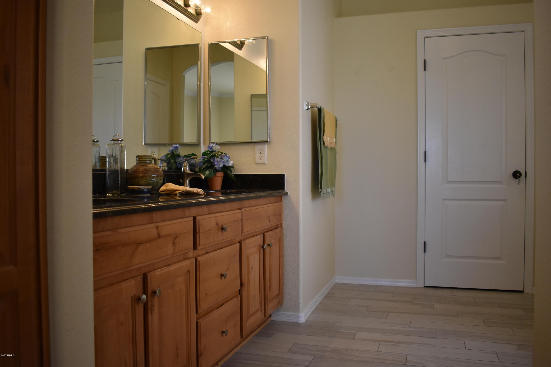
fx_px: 459
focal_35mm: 30
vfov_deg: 43.6
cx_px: 276
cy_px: 184
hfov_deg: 61.9
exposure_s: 1/200
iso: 800
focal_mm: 20
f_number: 3.8
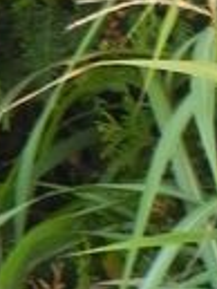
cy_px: -352
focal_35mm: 1005
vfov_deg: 2.0
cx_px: 528
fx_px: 8386
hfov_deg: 1.5
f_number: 5
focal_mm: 28.8
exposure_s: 1/8
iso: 160
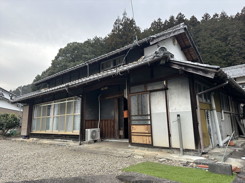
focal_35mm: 24
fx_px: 170
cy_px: 92
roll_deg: +1.1
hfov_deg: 71.6
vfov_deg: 56.8
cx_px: 122
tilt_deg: +11.8
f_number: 1.78
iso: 80
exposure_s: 1/511
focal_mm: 6.86
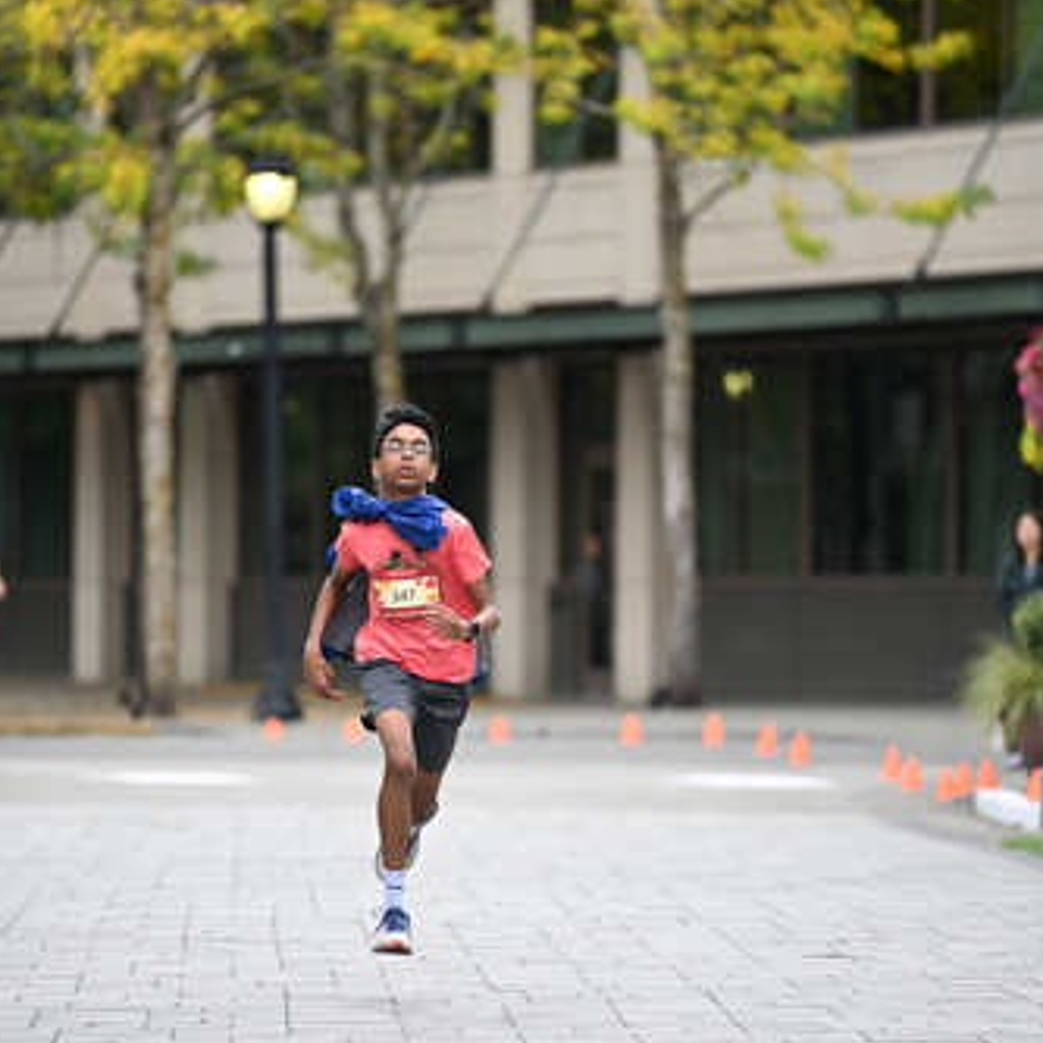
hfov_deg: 6.2
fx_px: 9579
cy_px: 586
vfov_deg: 6.2
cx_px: 525
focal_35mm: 281
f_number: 2.8
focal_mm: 200
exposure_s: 1/2000
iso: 640
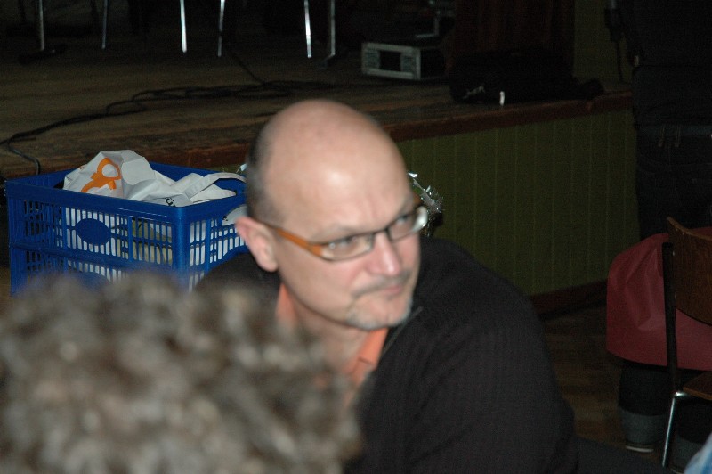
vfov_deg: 14.0
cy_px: 237
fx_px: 1927
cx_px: 356
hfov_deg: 20.9
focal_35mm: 98
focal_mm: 65
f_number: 4.5
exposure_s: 1/60
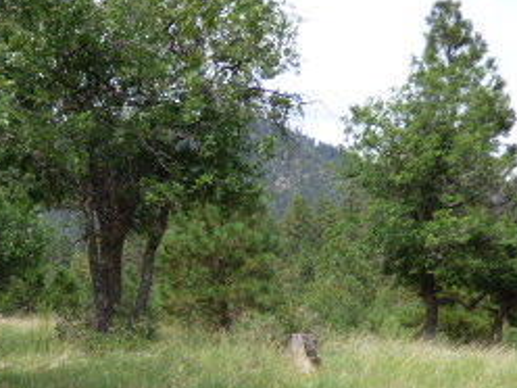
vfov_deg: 13.8
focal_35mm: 106
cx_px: -65
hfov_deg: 17.8
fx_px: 1583
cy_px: 390
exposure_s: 1/500
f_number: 3.6
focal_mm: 7.07
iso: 100
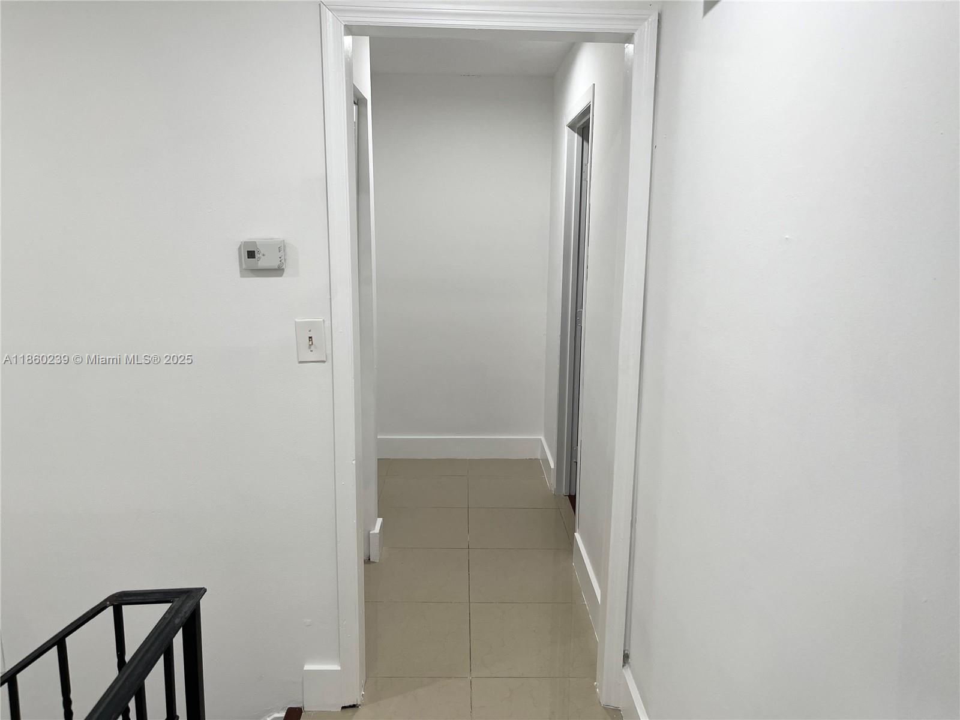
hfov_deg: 67.3
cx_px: 480
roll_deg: -1.2
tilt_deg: -10.5
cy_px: 360
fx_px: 721
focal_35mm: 26
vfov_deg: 53.1
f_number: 1.6
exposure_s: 1/120
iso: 80
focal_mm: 5.1
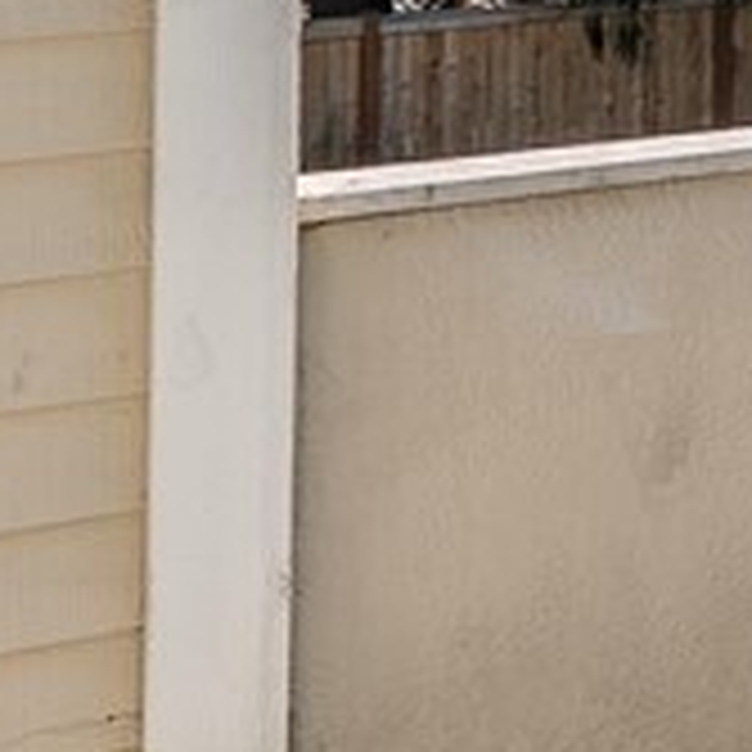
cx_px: 2974
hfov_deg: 8.2
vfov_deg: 13.4
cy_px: -432
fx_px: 2974
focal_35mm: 121
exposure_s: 1/125
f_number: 7.1
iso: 80
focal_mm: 14
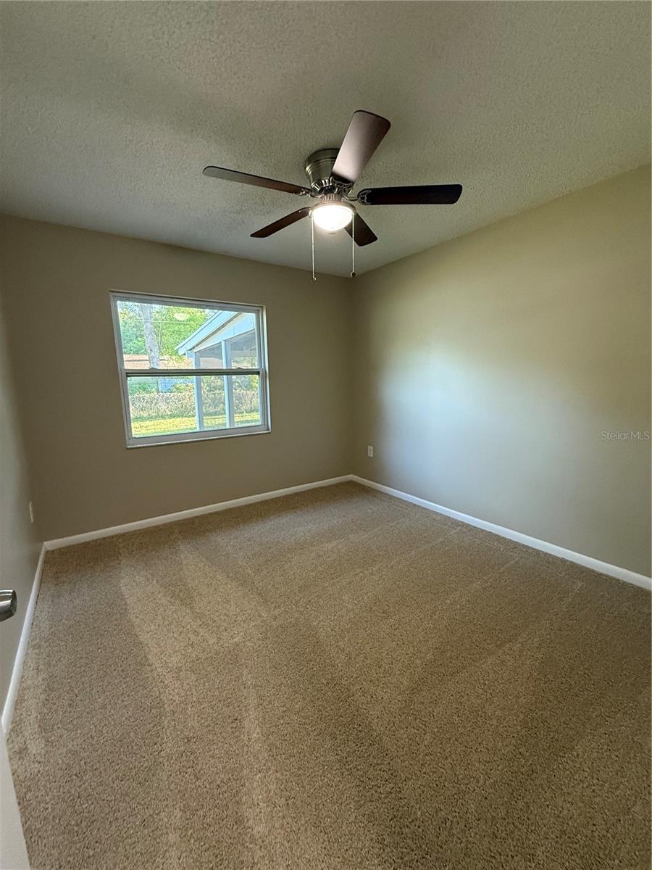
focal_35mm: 14
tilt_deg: -8.9
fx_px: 352
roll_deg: +0.3
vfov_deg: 102.1
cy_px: 435
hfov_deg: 85.7
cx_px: 326
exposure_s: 1/120
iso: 640
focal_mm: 2.22
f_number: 2.2
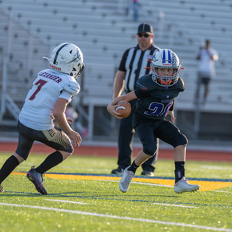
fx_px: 2957
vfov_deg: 4.5
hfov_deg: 4.5
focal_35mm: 390
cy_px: 101
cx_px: 163
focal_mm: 200
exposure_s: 1/1250
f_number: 2.8
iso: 250
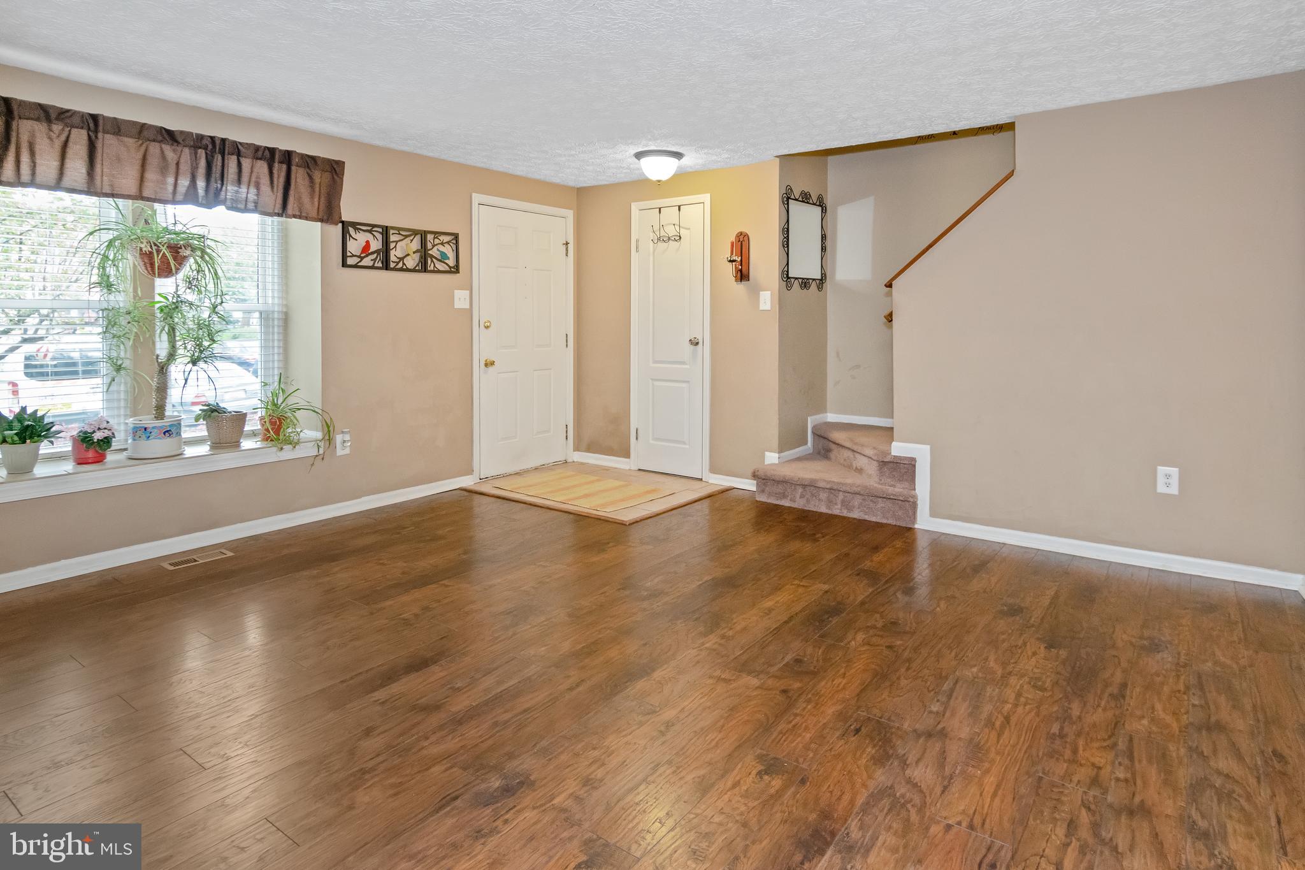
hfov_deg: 90.0
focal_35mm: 18
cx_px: 652
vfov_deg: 67.4
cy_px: 435
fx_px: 652
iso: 800
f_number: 4
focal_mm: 12
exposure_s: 1/60
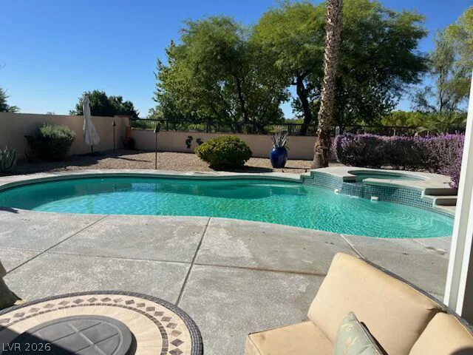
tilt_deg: -9.0
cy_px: 178
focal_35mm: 26
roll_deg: -1.7
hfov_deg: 67.3
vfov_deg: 53.1
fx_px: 355
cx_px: 236
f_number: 1.6
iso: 50
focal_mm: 5.1
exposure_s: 1/4651
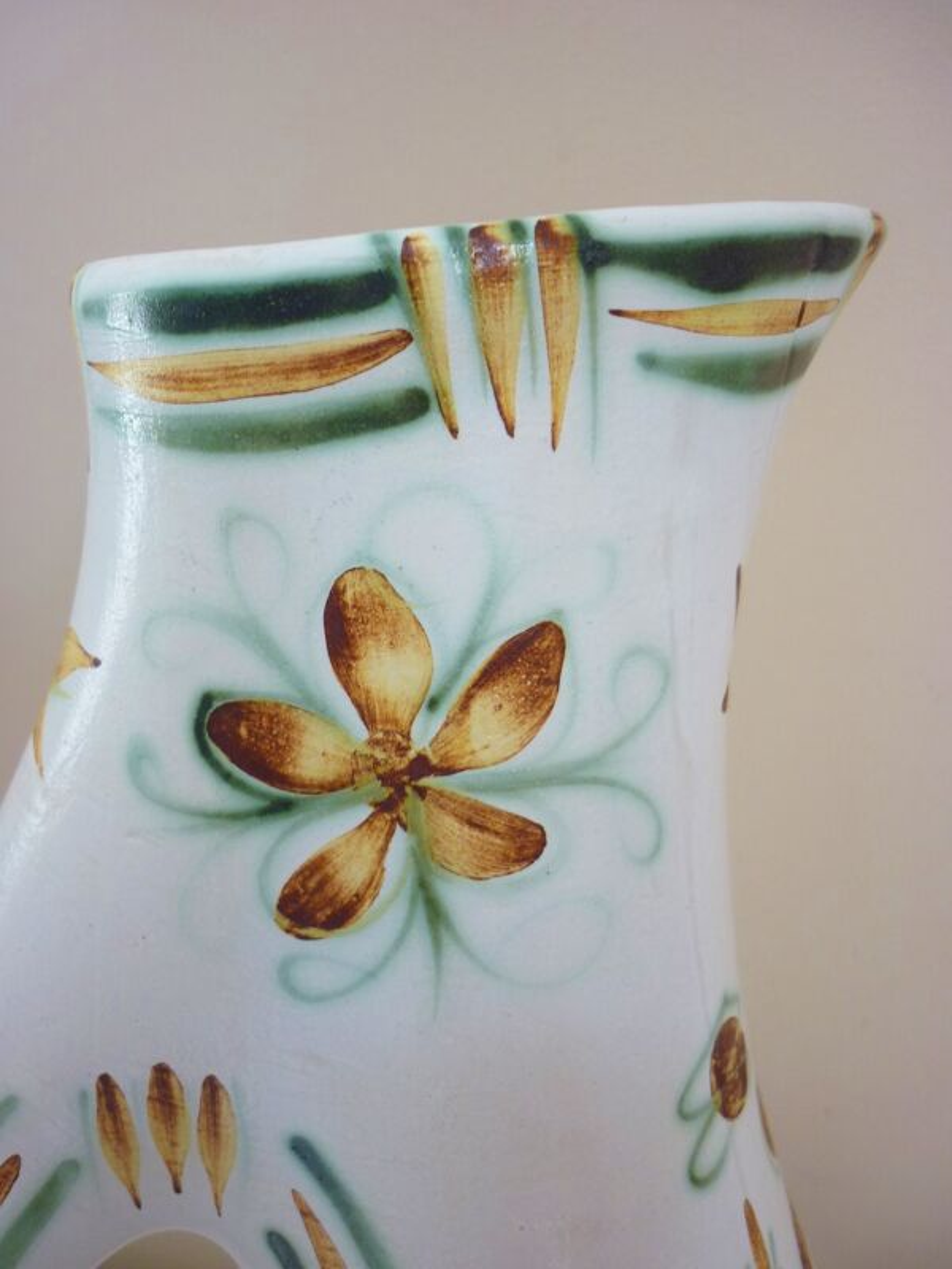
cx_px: 476
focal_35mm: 33
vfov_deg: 55.4
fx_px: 1210
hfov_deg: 42.9
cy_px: 634
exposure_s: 1/30
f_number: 2.8
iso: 125
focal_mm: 5.5
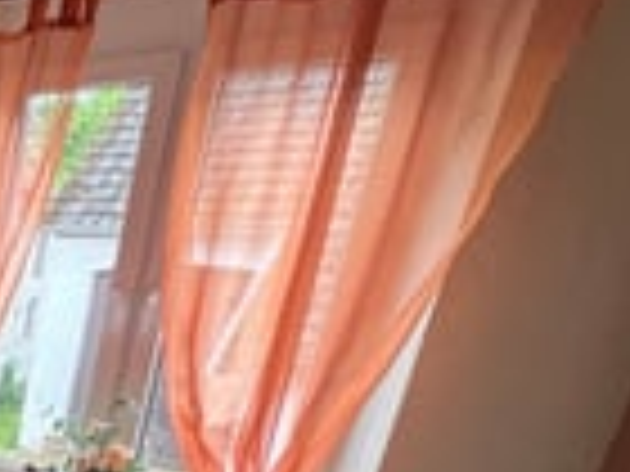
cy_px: 566
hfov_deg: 25.9
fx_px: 874
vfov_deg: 26.8
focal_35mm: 48
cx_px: -369
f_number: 2.2
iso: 500
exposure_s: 1/60
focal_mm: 2.22
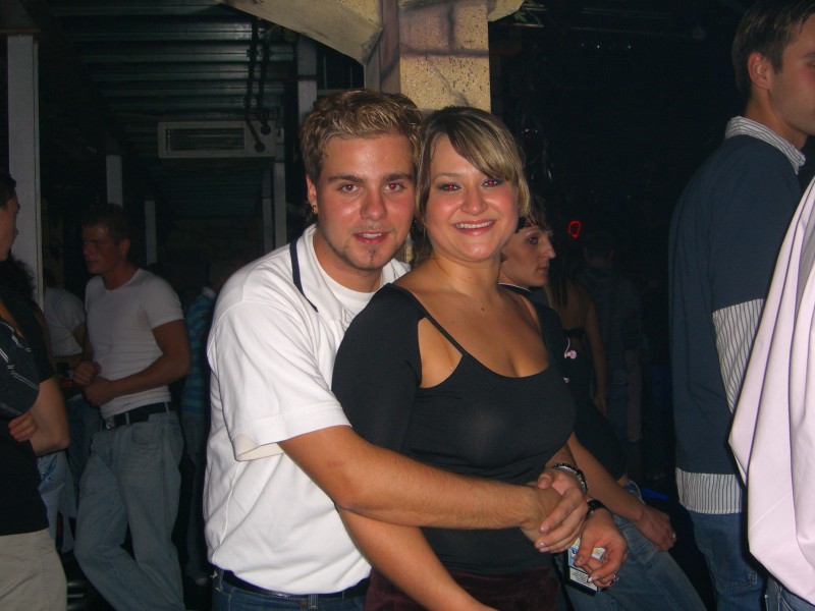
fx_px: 1083
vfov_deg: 31.5
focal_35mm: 46
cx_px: 408
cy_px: 306
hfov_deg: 41.2
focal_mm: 9.5
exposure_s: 1/60
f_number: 3.1
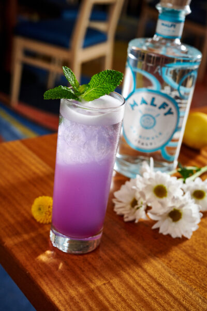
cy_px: 156
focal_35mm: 50
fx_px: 431
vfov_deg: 39.6
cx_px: 104
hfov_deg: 27.0
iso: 800
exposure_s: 1/60
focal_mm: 50
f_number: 7.1
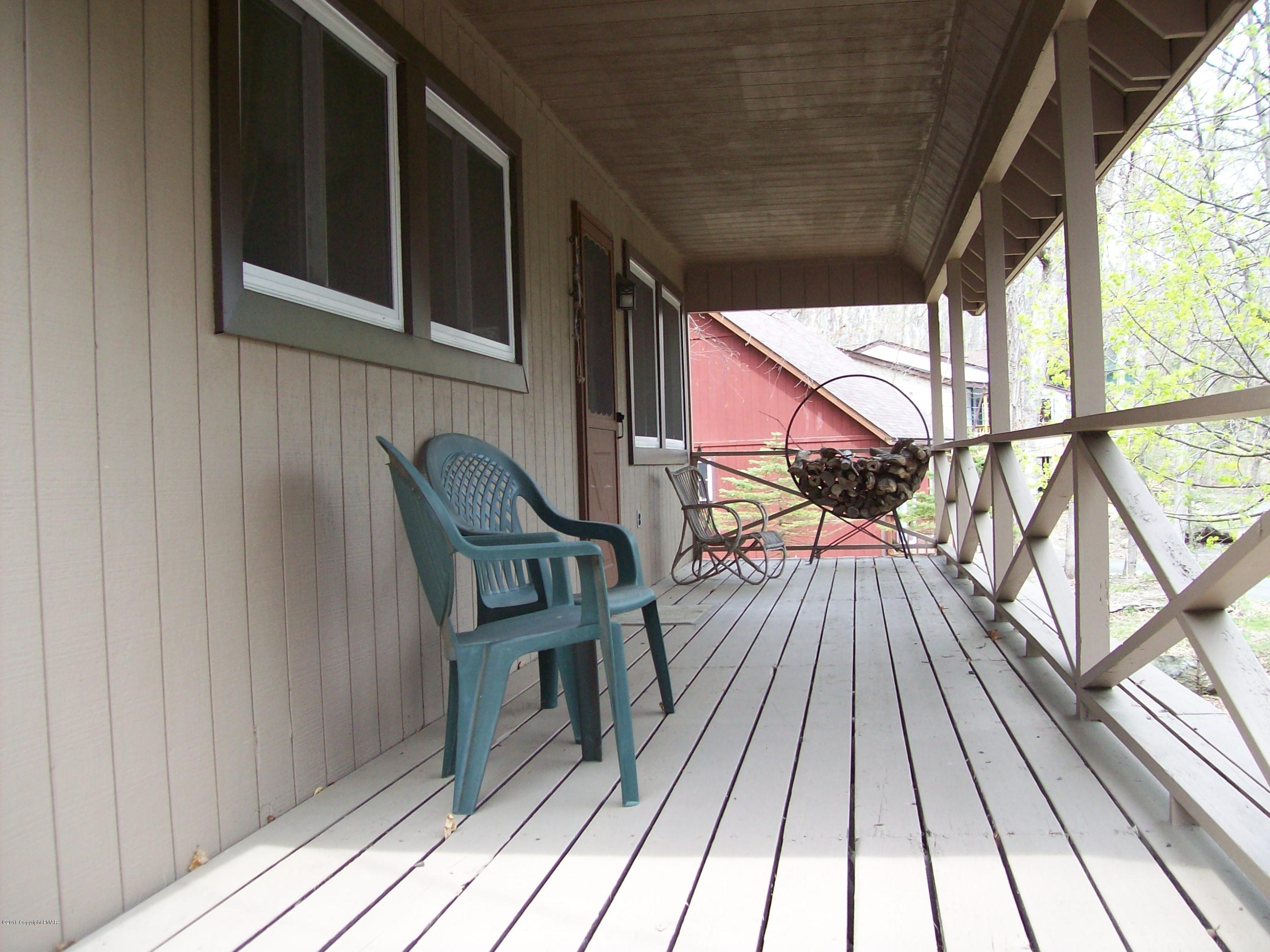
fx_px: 1321
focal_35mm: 36
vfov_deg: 39.7
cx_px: 635
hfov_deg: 51.4
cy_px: 476
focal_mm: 6
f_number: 2.7
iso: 80
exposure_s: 1/128
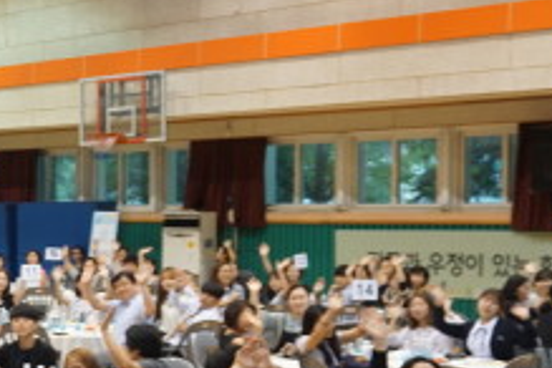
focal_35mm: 98
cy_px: 306
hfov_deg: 19.0
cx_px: -204
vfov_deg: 13.9
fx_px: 1503
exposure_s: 1/60
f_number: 4
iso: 500
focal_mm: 22
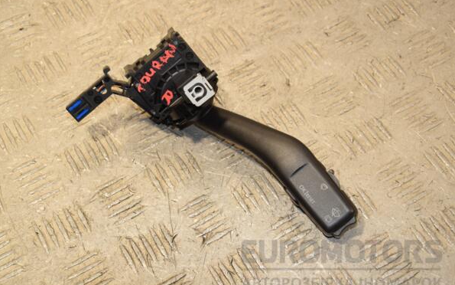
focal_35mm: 74
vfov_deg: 17.6
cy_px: 149
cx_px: 227
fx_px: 918
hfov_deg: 27.8
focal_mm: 48
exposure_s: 1/200
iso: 800
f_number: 8
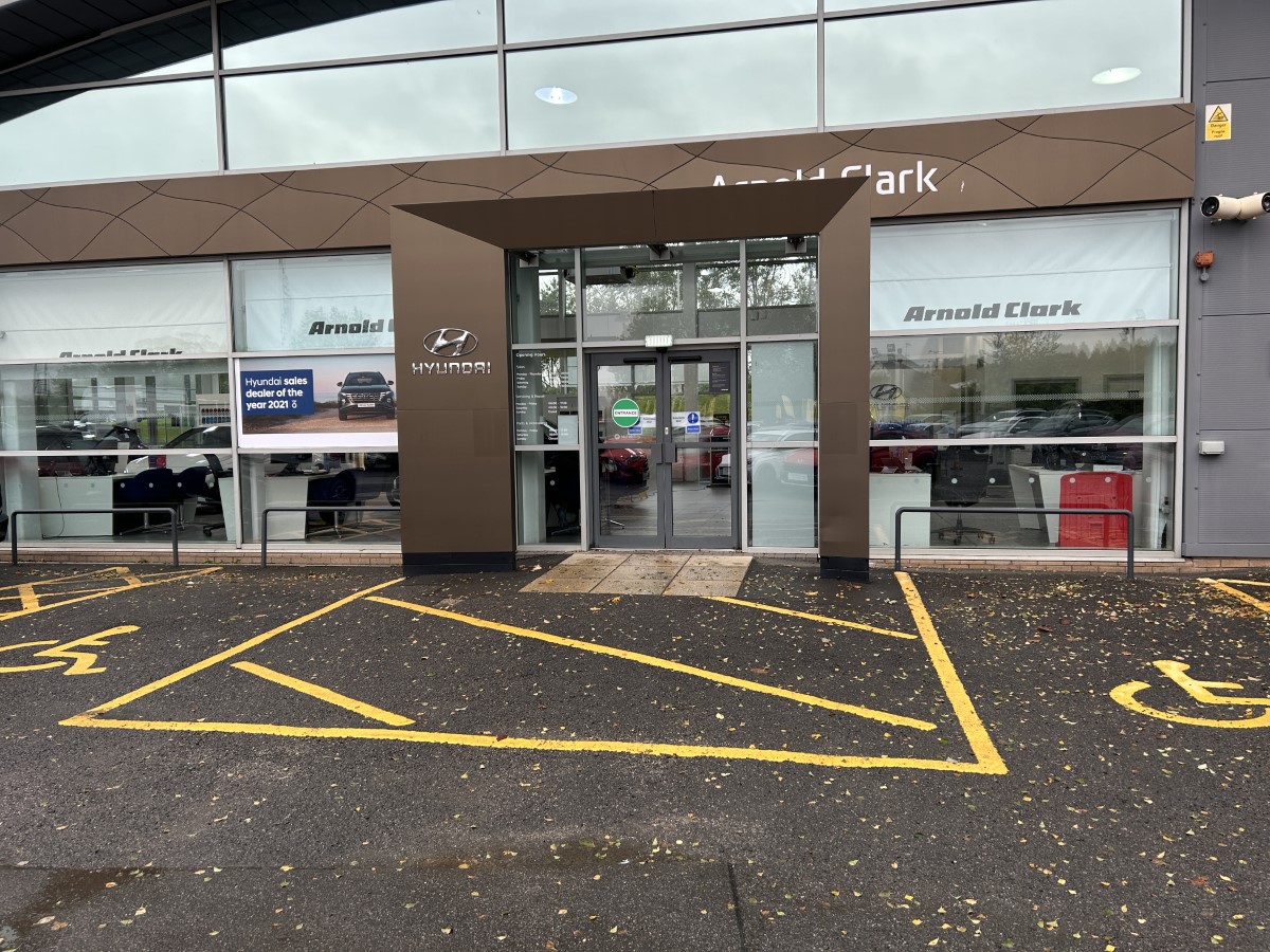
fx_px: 954
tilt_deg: -3.0
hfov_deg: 67.3
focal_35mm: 26
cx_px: 635
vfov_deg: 53.1
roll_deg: +0.9
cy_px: 476
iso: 32
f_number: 1.5
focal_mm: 5.7
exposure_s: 1/128
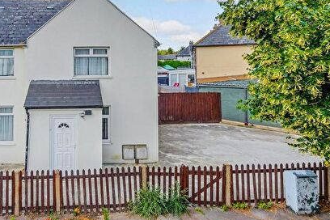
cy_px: 97
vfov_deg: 53.0
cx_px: 72
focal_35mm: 24
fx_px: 220
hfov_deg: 67.7
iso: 100
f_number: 8
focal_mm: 14
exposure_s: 1/200
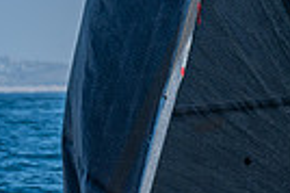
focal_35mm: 422
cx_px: 659
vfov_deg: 3.2
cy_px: 181
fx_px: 3395
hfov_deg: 4.8
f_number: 6.3
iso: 160
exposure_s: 1/640
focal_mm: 80
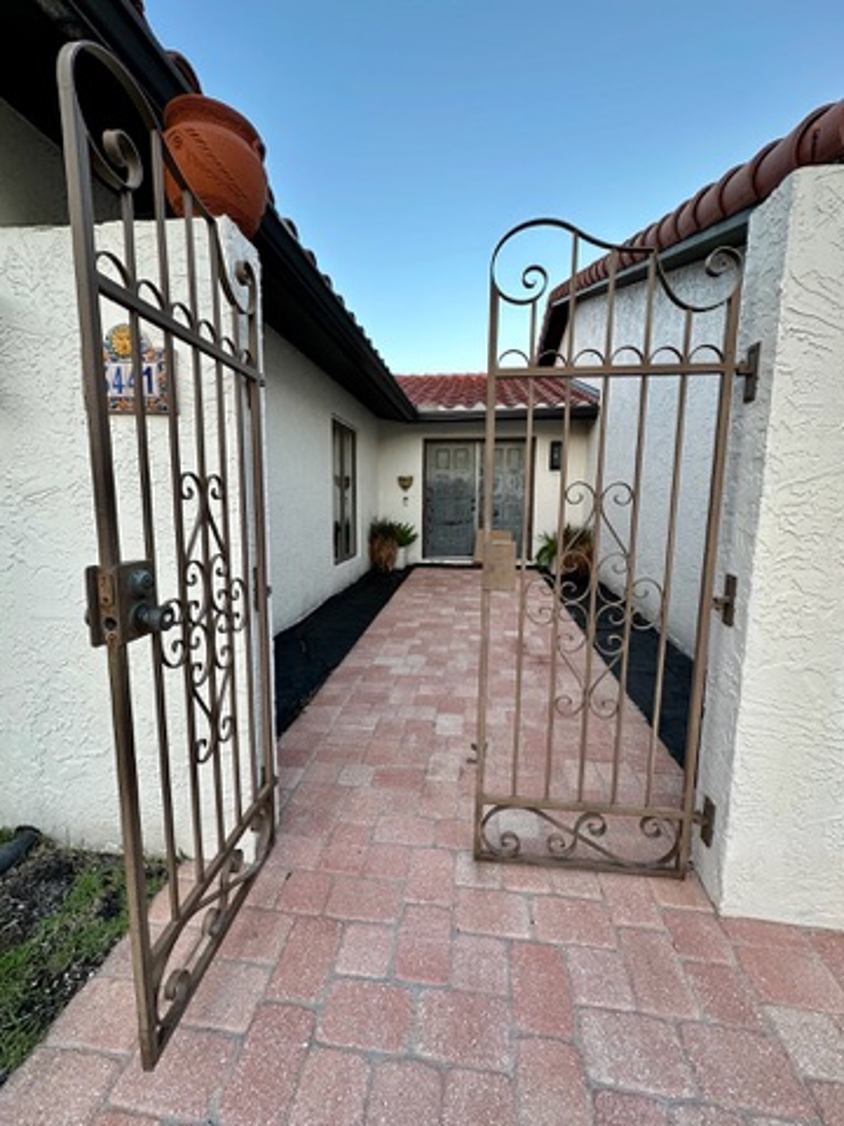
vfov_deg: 102.1
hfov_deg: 85.7
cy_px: 563
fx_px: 455
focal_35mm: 14
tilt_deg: -7.3
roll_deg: -1.4
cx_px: 422
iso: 100
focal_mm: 2.22
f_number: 2.2
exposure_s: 1/99
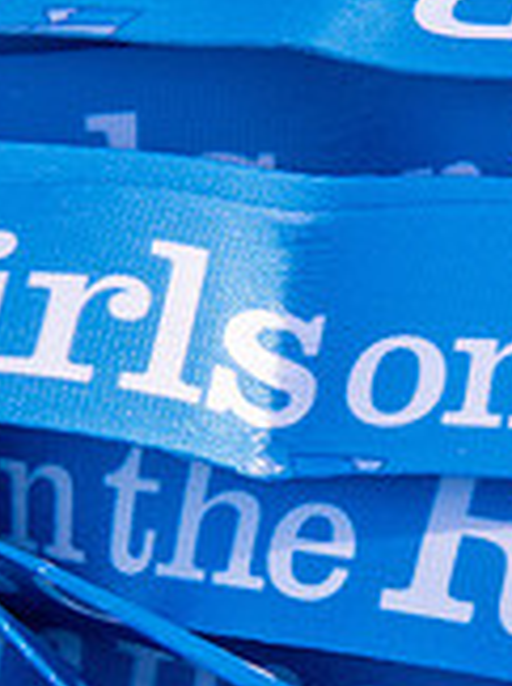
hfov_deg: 3.6
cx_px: 652
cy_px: 563
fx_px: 8186
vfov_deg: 4.8
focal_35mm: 414
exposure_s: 1/320
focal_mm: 120
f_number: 11
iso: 500
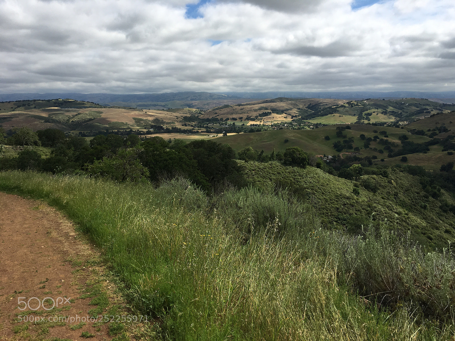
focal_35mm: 29
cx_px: 228
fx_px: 381
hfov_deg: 61.7
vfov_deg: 48.2
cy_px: 170
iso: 25
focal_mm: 4.15
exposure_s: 1/2262
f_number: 2.2
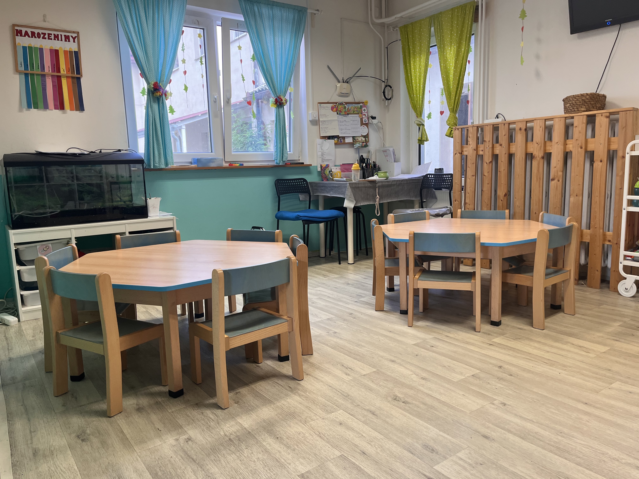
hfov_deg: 67.3
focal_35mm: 26
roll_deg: +2.1
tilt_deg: -9.1
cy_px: 240
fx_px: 480
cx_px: 320
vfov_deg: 53.1
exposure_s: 1/100
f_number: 1.6
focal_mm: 5.1
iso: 100
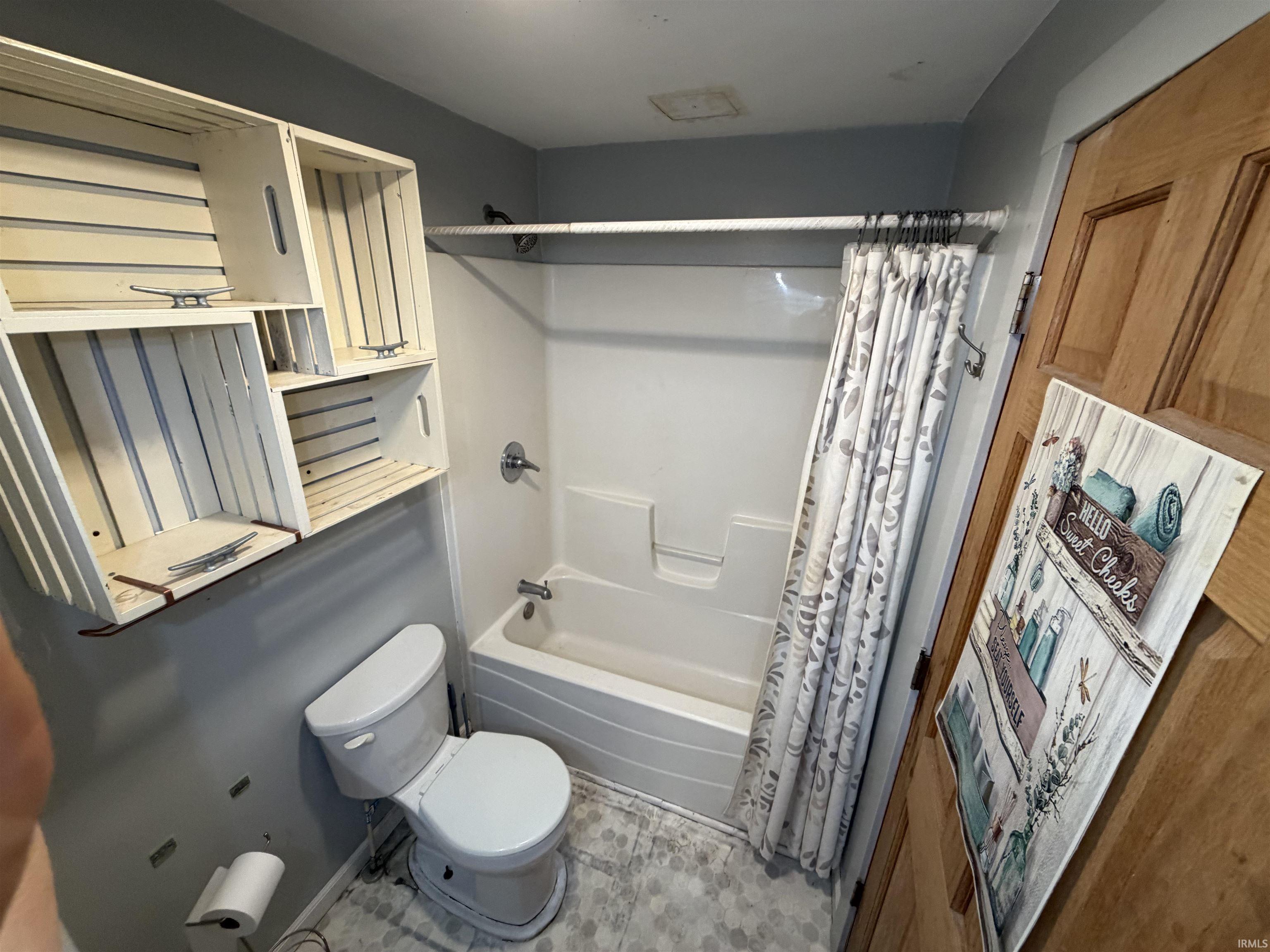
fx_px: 514
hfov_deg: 102.1
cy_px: 476
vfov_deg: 85.7
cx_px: 635
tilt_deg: -21.2
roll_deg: -0.3
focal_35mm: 14
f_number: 2.2
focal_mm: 2.22
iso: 320
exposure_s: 1/120
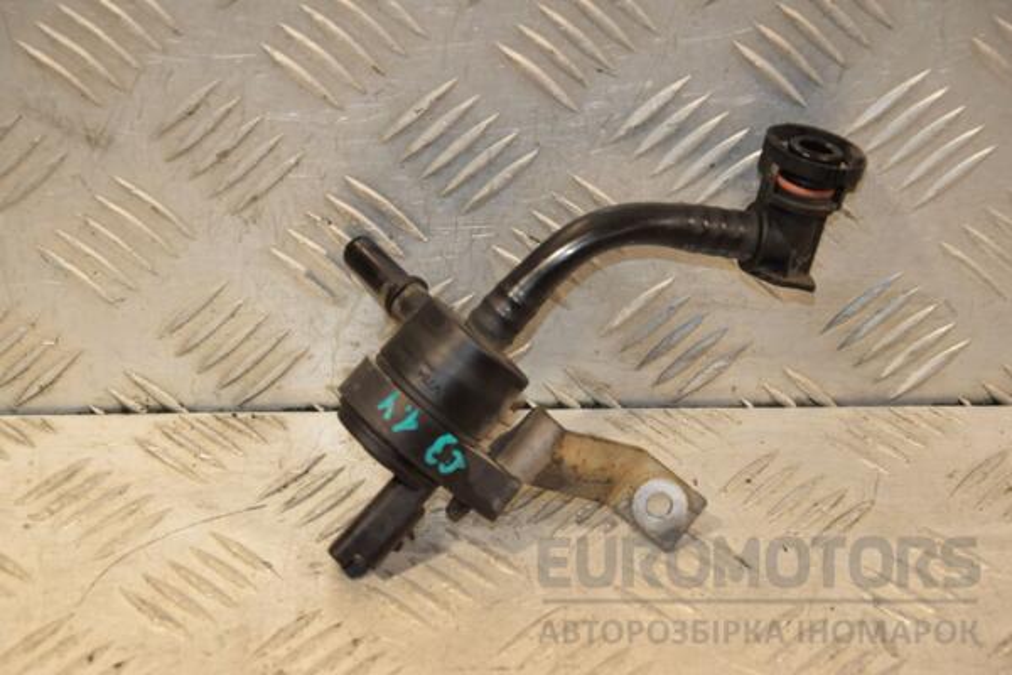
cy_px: 338
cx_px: 506
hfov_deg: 17.1
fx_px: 3373
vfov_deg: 11.4
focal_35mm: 120
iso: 800
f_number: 6.3
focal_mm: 80
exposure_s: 1/160
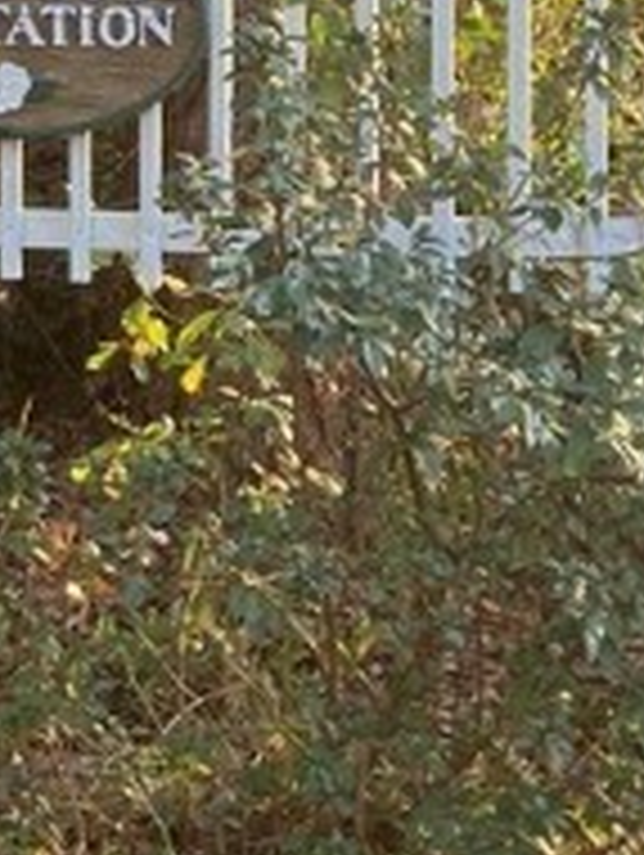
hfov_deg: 12.8
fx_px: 2797
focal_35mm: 113
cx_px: -149
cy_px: -68
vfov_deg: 16.9
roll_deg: -0.1
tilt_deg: -4.8
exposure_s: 1/121
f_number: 1.8
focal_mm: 3.99
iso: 64
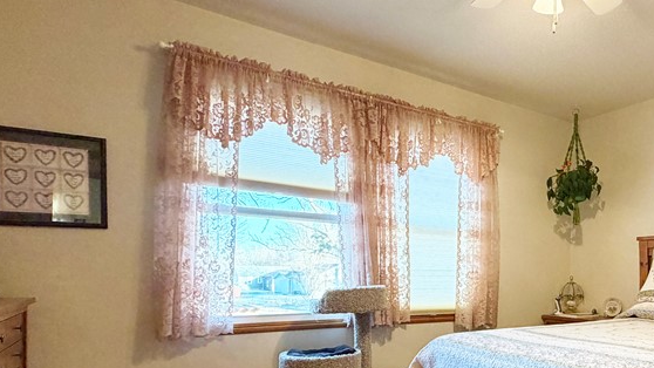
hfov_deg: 63.4
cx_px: 500
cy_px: 272
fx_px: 486
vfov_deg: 40.4
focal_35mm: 28
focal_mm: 2.22
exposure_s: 1/60
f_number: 2.2
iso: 400
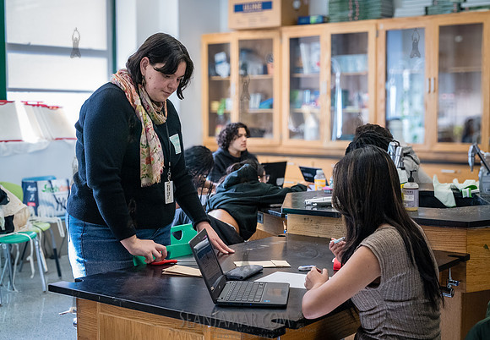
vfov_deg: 26.1
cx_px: 231
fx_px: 732
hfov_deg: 37.0
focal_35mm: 53
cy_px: 154
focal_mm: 45
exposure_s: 1/500
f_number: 5
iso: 6400
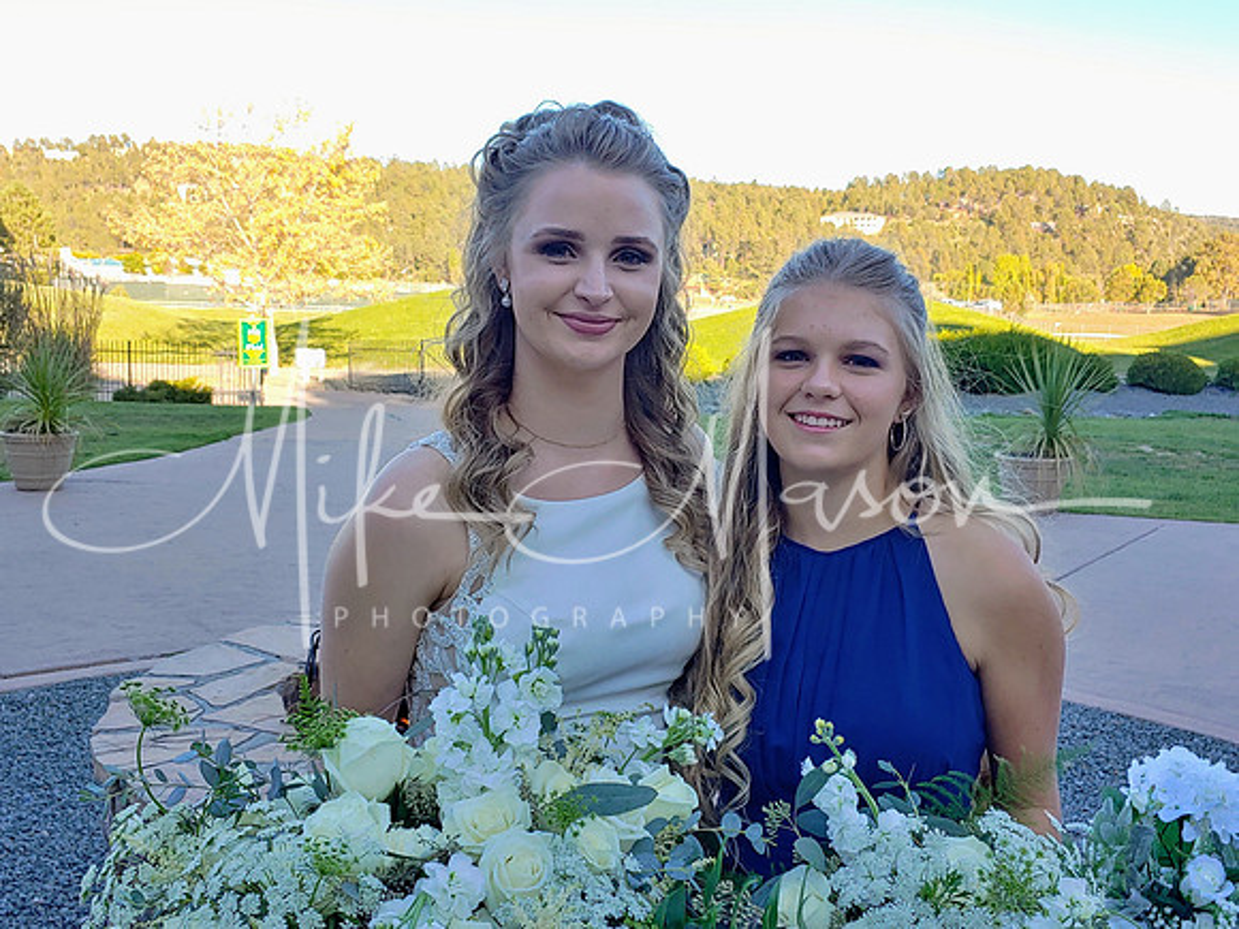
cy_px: 464
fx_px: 1253
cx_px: 620
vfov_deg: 40.7
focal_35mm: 35
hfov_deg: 52.6
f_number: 1.5
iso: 50
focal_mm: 4.23
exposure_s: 1/442
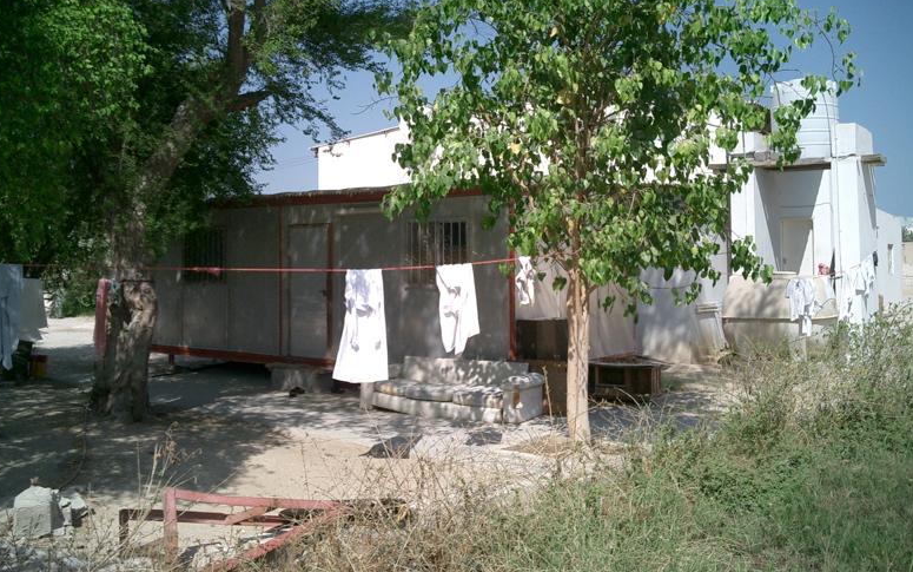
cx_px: 450
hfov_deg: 51.5
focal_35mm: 38
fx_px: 946
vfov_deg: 33.6
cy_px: 244
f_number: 4.2
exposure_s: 1/1000
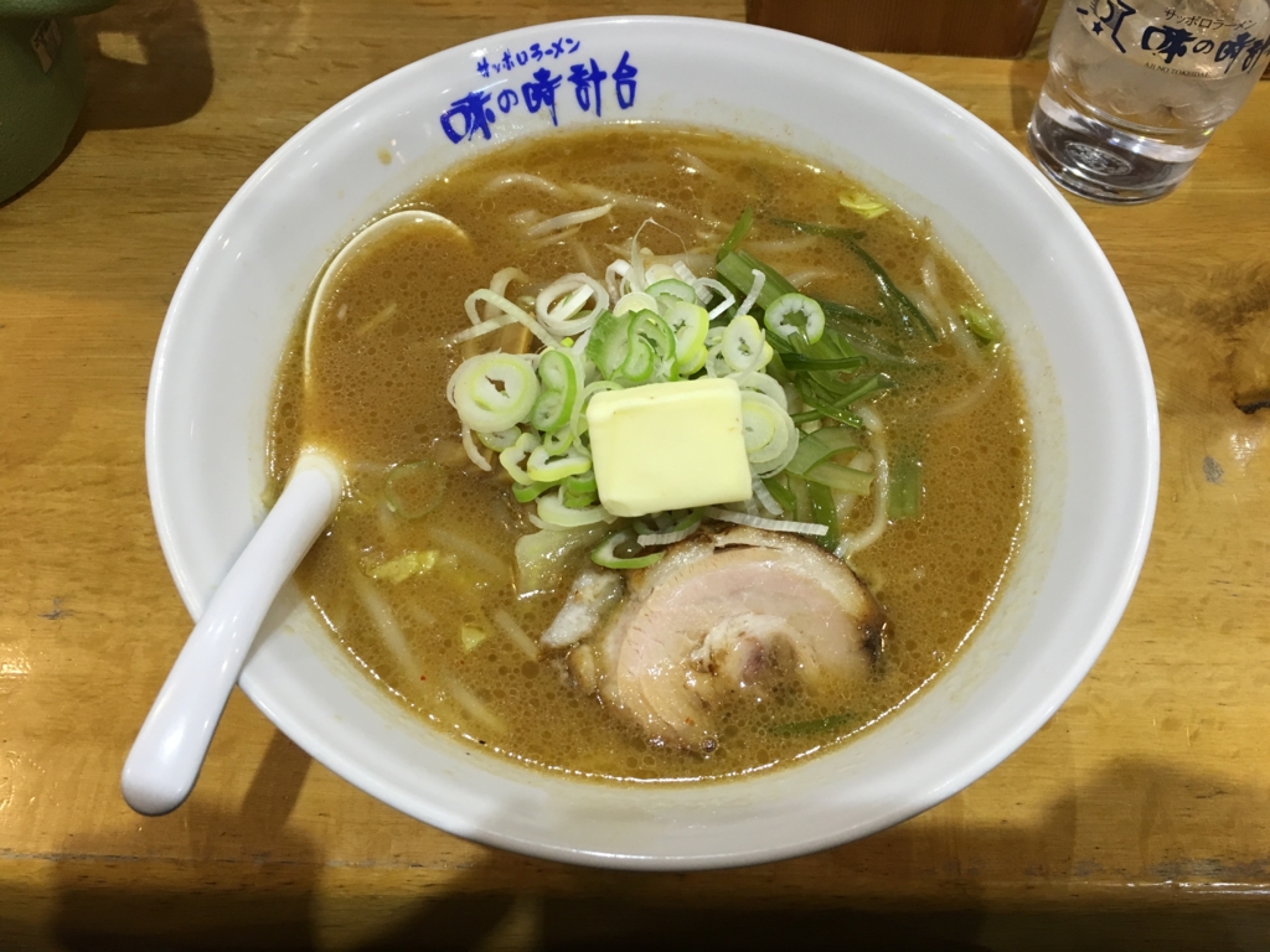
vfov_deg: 48.2
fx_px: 1064
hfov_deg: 61.7
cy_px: 476
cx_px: 635
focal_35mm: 29
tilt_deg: -61.9
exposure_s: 1/30
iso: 40
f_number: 2.2
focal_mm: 4.15
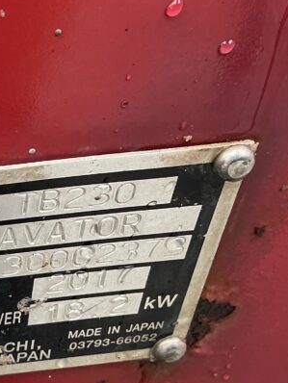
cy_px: 267
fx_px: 798
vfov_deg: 26.8
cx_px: -91
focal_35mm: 72
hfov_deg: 18.9
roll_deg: +3.4
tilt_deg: -37.8
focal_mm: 3
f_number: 1.8
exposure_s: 1/122
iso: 64
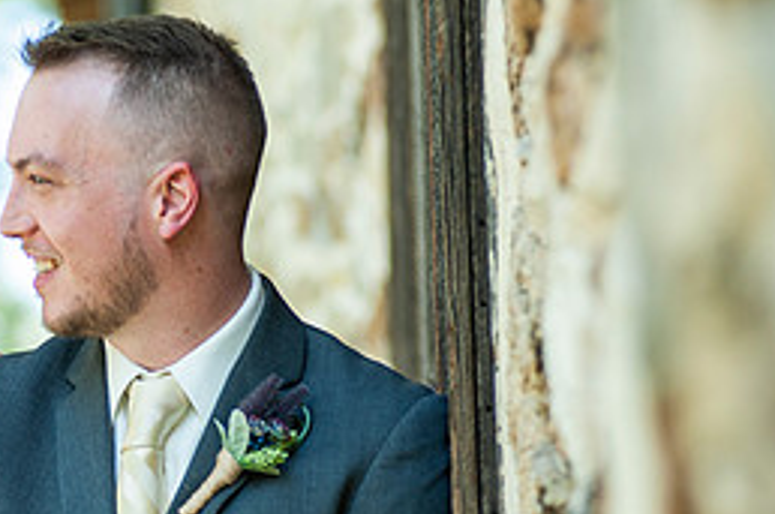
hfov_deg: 6.8
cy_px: 358
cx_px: 81
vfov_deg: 4.5
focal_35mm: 304
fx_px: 6532
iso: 160
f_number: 3.2
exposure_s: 1/250
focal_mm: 135
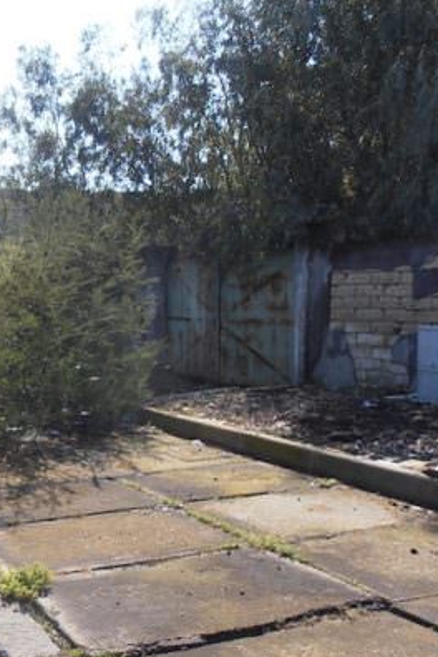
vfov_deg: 47.2
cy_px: 392
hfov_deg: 30.1
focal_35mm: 41
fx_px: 748
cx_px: -10
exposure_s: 1/100
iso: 80
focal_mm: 4.2
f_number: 7.9
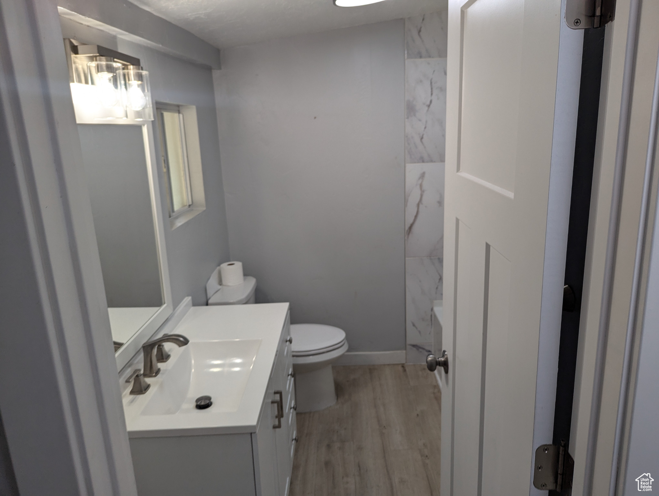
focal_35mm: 24
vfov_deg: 56.9
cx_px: 330
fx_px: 458
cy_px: 248
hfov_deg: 71.5
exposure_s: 1/120
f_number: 1.85
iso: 44
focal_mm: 6.81
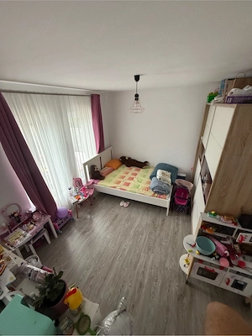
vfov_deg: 102.1
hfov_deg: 85.7
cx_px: 126
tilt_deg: -26.3
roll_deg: +1.6
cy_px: 168
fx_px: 136
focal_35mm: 14
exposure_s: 1/90
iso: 320
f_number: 2.2
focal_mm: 2.22
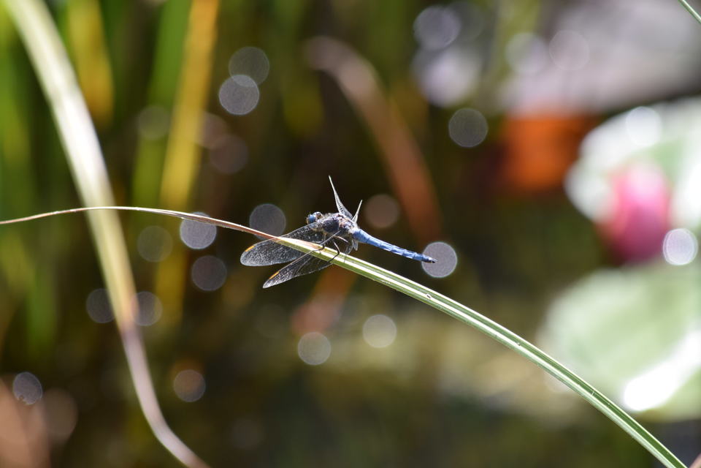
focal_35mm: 450
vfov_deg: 3.1
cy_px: 234
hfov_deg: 4.6
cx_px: 350
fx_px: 8762
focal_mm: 300
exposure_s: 1/400
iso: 400
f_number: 8
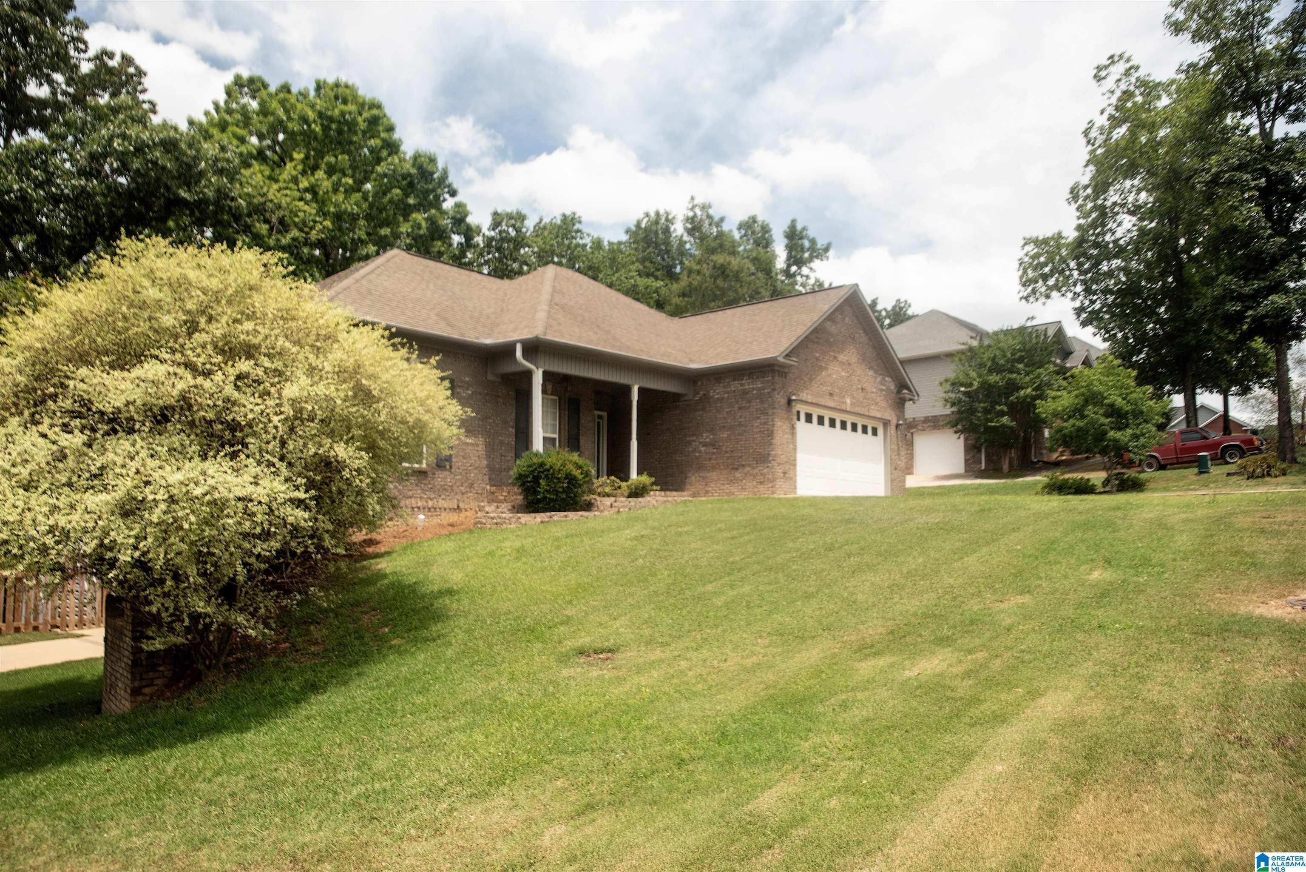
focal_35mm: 55
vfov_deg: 24.6
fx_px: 1996
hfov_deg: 36.2
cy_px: 436
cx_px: 653
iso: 500
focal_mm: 55
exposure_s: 1/2500
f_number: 4
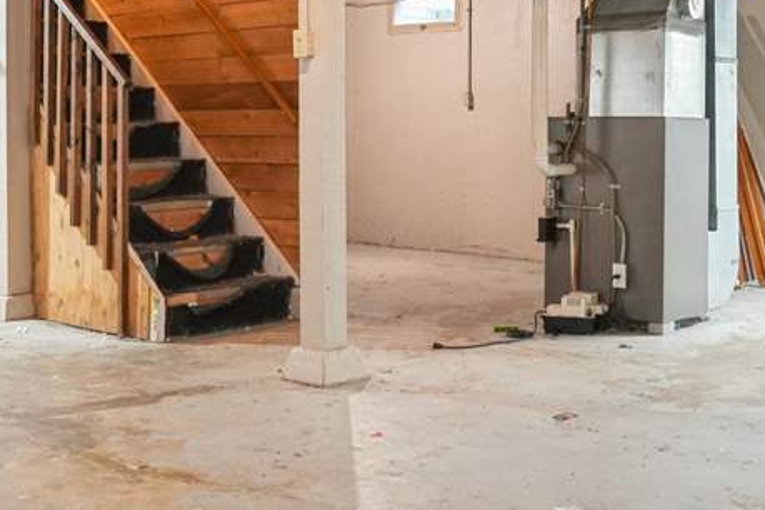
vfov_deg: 25.1
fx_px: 1126
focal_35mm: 53
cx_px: 440
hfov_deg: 37.4
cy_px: 102
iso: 2000
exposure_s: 1/15
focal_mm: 19
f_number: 6.3
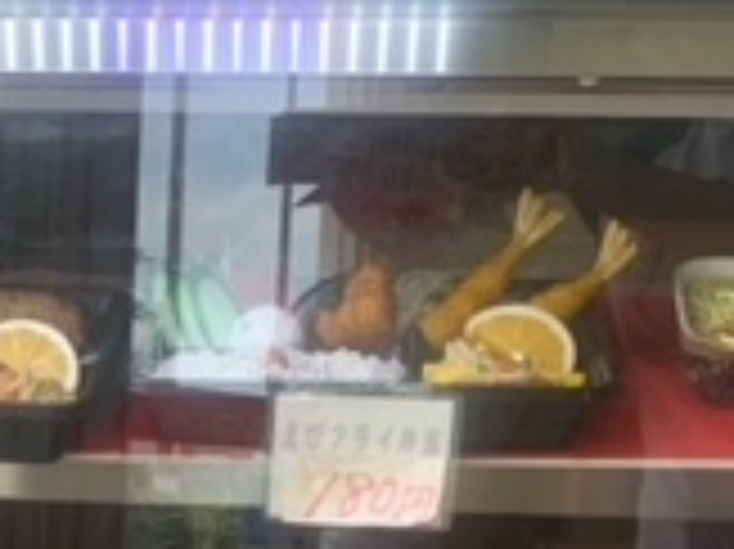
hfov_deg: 18.8
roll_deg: +1.6
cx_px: 14
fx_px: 2161
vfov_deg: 13.5
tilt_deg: -27.7
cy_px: 855
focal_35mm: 102
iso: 25
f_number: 1.8
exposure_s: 1/173
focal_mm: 4.25
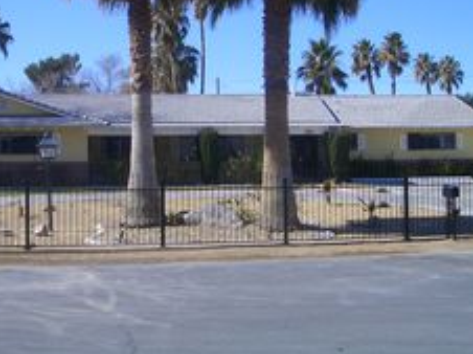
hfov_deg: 33.7
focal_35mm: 57
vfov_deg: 25.4
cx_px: 184
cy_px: 98
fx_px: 778
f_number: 4.3
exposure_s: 1/640
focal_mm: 5.8
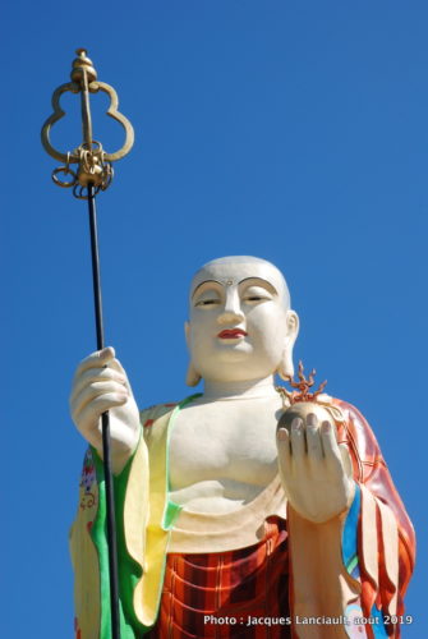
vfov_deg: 28.0
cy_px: 320
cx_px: 214
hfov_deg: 19.0
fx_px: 1279
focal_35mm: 72
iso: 100
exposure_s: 1/50
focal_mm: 48
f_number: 18
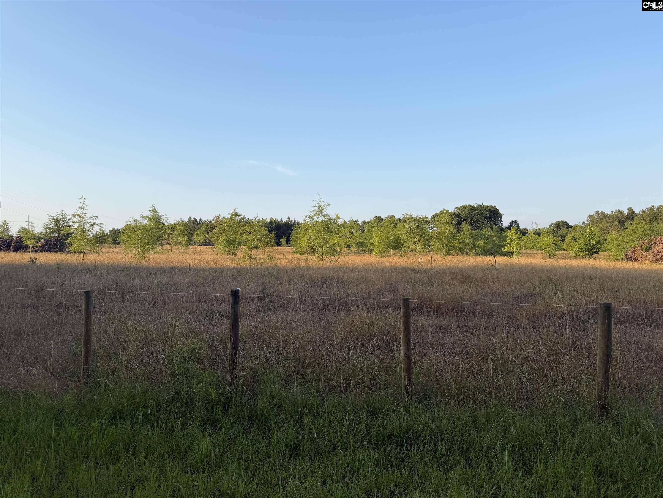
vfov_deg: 56.8
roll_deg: -2.4
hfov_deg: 71.6
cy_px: 249
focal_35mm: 24
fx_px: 460
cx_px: 332
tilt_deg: -0.2
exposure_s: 1/1949
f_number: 1.78
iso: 80
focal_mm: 6.76
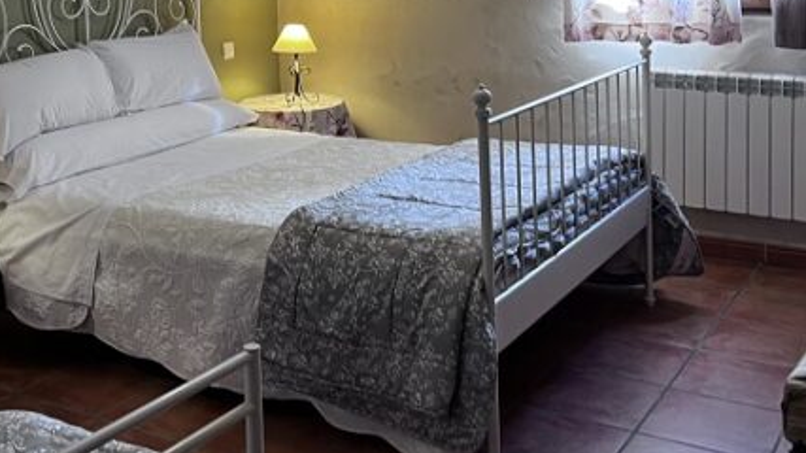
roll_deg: +2.2
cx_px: 296
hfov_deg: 40.3
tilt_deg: -3.6
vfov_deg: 22.5
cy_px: -13
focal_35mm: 51
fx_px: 1090
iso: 100
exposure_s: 1/50
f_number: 1.6
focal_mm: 5.1
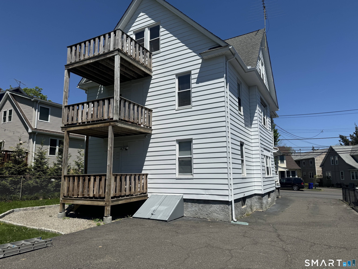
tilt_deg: +7.2
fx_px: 248
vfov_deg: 56.8
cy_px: 134
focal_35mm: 24
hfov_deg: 71.6
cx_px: 179
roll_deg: +0.5
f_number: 1.78
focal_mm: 6.76
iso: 80
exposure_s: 1/7937
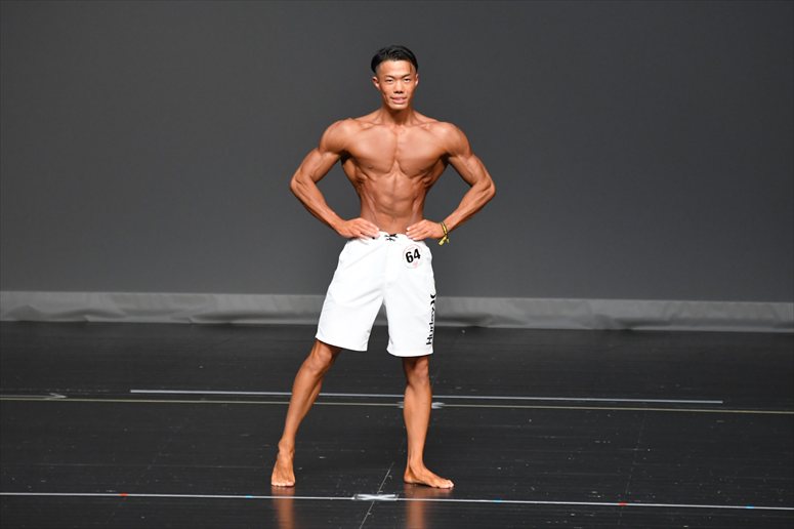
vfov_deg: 4.4
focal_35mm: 315
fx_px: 6944
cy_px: 264
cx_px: 397
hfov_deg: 6.5
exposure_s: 1/400
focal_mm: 210
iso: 2500
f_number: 5.6
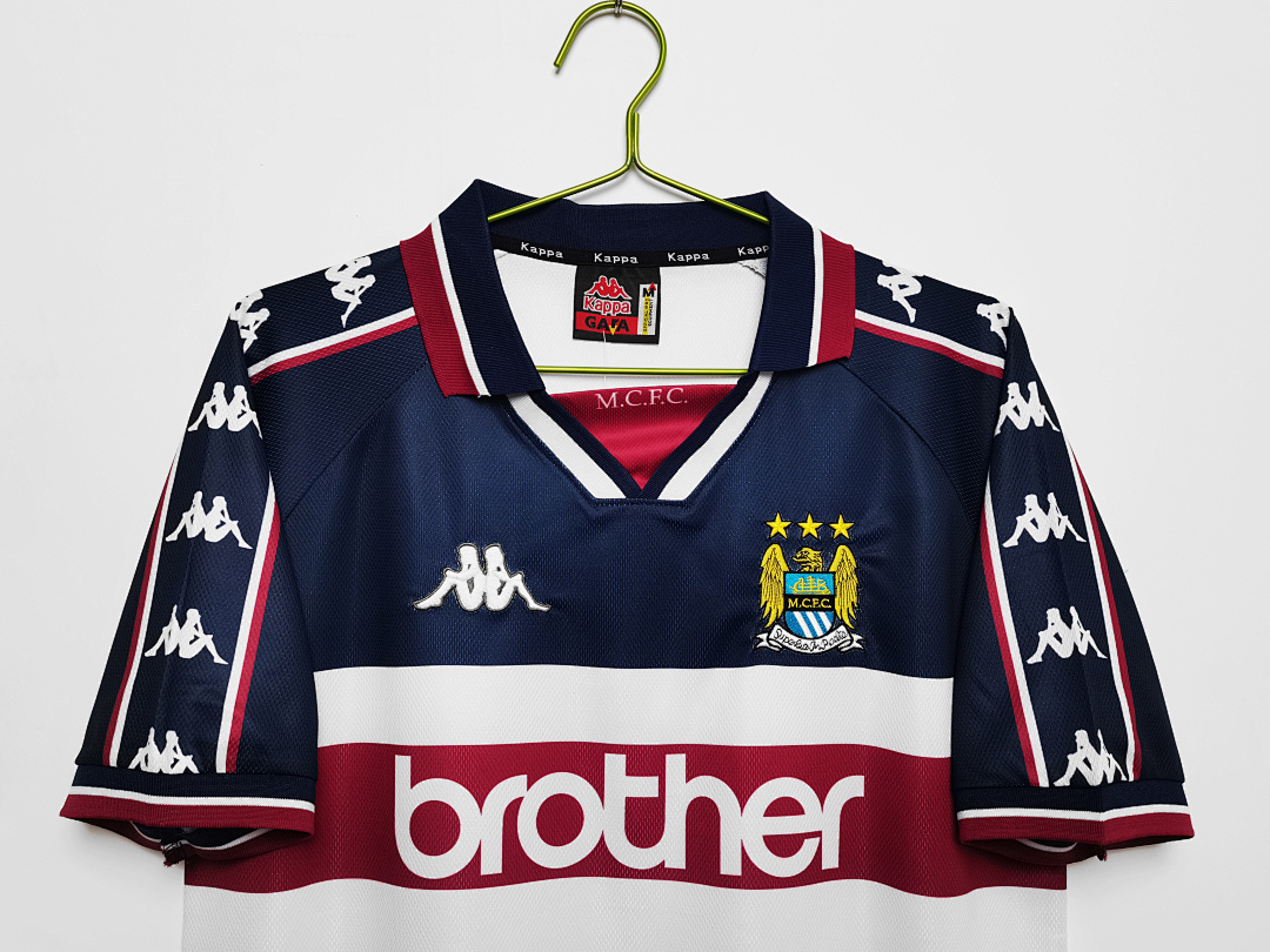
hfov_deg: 67.3
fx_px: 954
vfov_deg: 53.1
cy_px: 476
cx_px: 635
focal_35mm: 26
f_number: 1.8
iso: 64
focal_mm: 5.58
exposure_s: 1/100
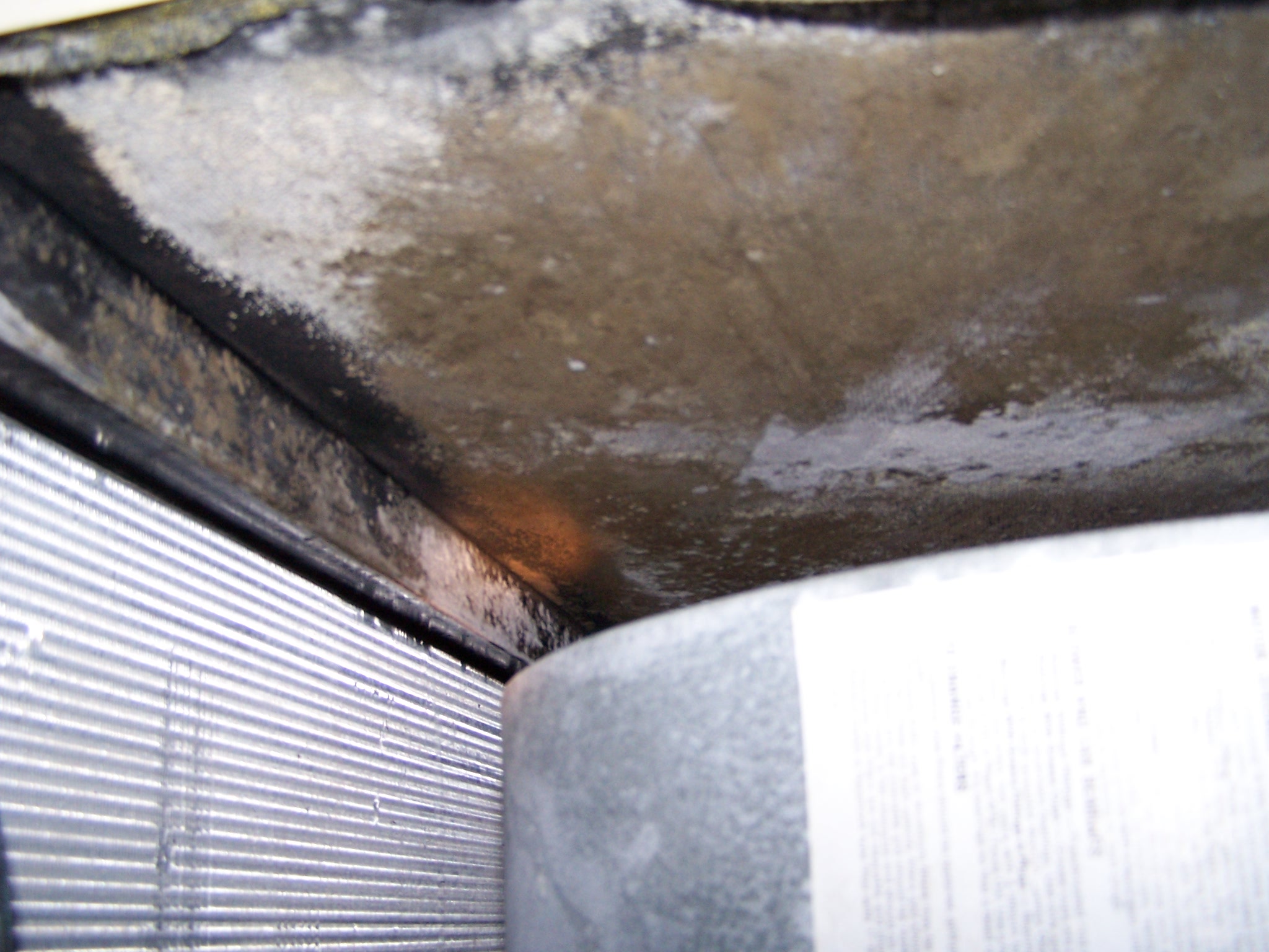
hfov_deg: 49.0
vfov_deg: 37.7
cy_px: 476
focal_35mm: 38
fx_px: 1393
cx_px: 634
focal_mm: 6.3
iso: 140
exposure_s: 1/60
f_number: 2.8
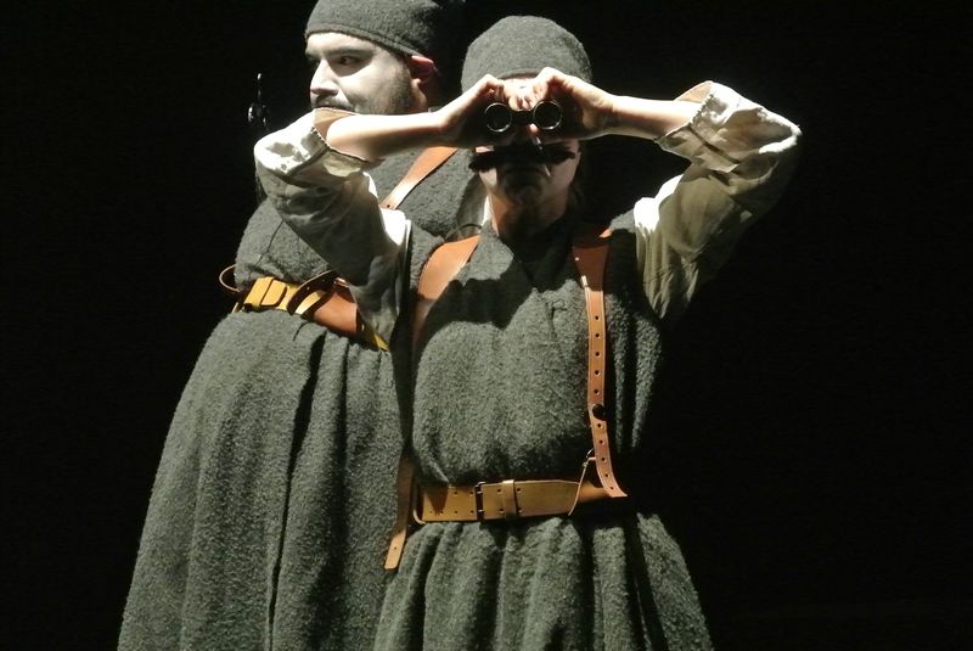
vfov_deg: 8.0
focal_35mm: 172
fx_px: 4653
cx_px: 486
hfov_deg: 11.9
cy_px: 326
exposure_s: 1/80
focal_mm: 64
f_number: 5.6
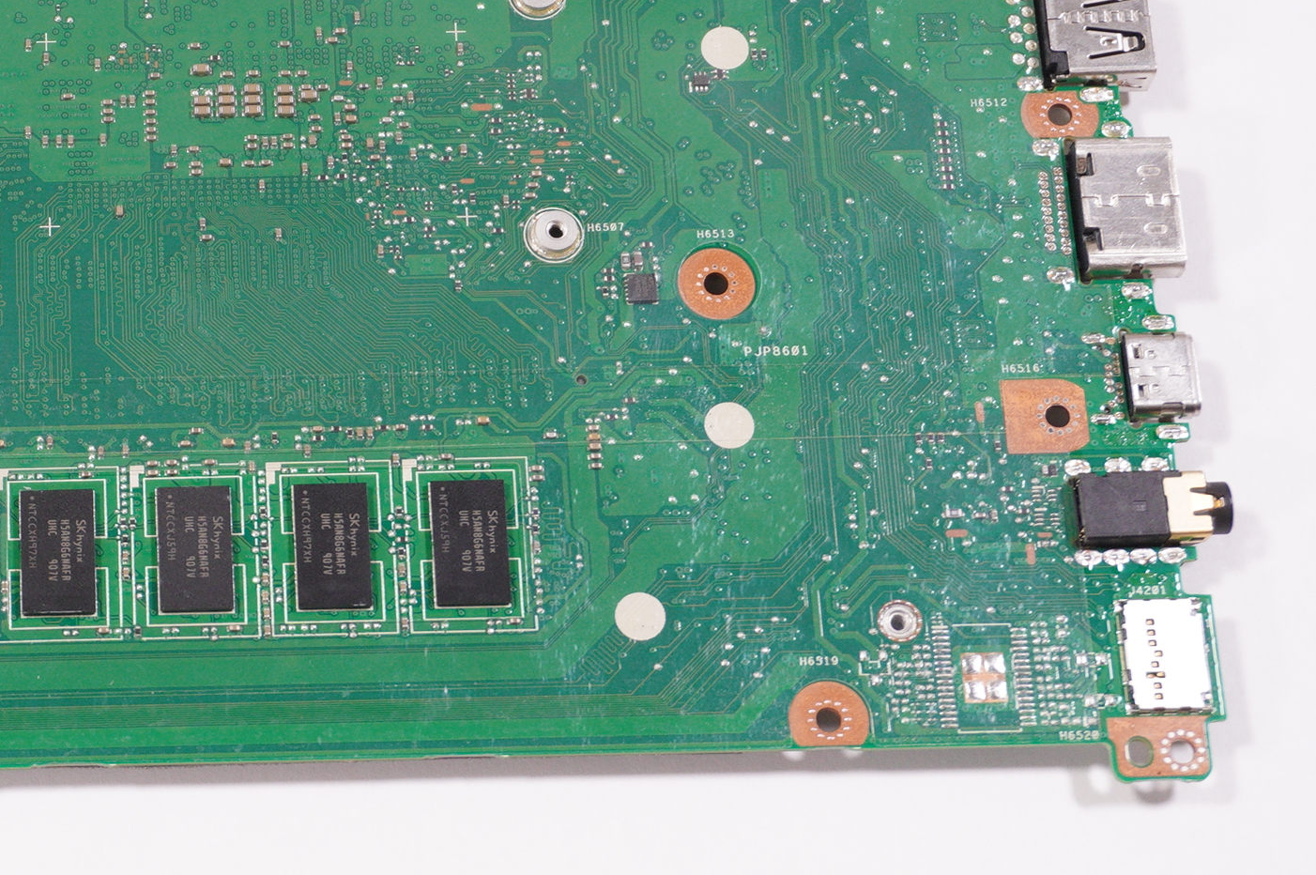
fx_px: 3762
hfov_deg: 19.4
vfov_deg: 13.2
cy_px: 284
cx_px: 54
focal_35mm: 103
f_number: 6.3
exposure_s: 1/100
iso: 500
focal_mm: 32
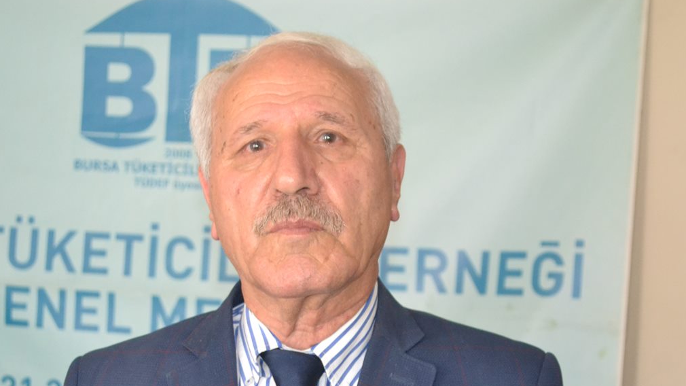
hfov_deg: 25.0
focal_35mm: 85
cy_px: 291
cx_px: 327
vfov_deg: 14.2
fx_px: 1546
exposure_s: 1/60
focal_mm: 40
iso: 2500
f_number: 5.3
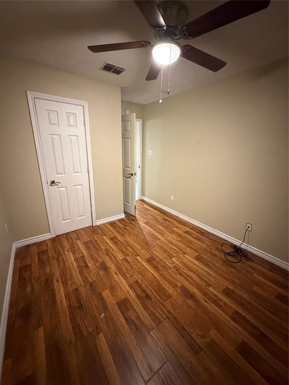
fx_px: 156
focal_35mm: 14
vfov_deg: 102.1
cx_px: 144
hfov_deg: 85.7
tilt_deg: -16.7
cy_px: 192
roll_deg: -1.4
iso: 1000
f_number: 2.2
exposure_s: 1/40
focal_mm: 2.22
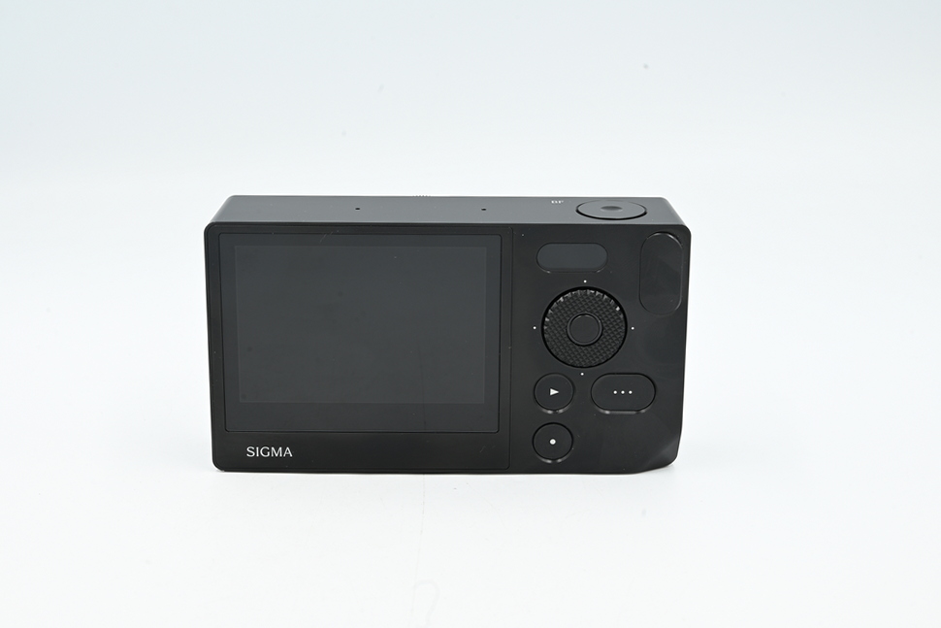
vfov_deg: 19.5
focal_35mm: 70
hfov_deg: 28.8
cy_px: 314
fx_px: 1830
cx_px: 470
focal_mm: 70
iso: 100
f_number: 14
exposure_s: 1/13
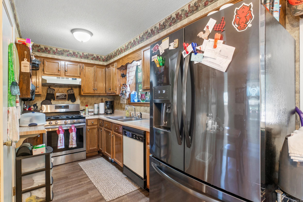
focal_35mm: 18
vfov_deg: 67.4
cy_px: 101
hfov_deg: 90.0
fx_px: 151
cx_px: 152
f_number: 9
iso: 250
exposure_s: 3.2
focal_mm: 12
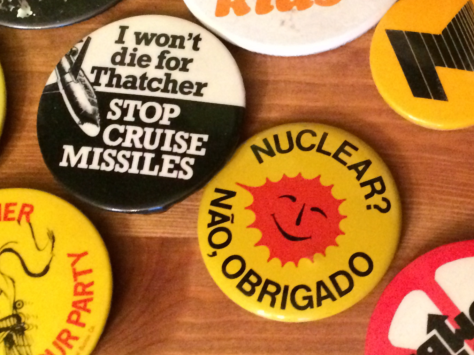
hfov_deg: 26.7
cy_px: 146
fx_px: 986
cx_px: 345
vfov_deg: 20.4
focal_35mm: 72
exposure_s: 1/17
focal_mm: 4.12
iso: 500
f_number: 2.2
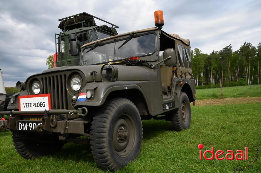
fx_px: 224
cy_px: 86
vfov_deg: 42.2
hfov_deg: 60.3
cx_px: 130
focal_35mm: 31
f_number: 22
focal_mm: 31
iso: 12800
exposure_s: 1/2500
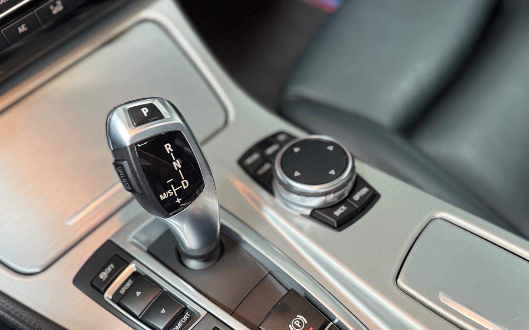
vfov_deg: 35.9
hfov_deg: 55.3
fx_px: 505
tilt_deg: -61.5
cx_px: 249
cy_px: 218
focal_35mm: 35
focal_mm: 6.76
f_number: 1.78
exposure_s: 1/50
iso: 320
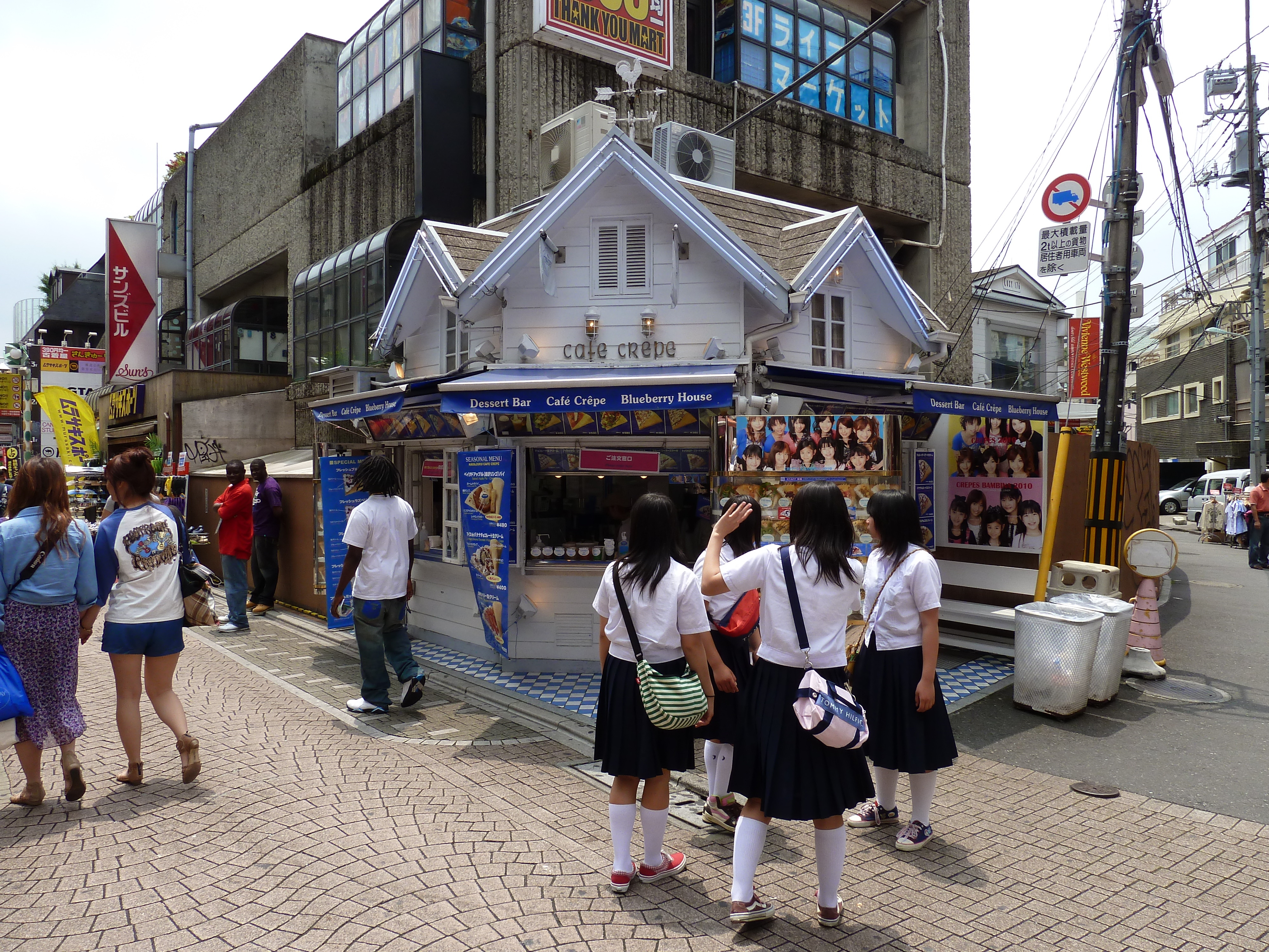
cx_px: 634
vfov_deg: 54.9
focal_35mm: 25
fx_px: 916
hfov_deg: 69.4
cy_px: 476
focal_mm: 4.1
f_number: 4
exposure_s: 1/500
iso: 80
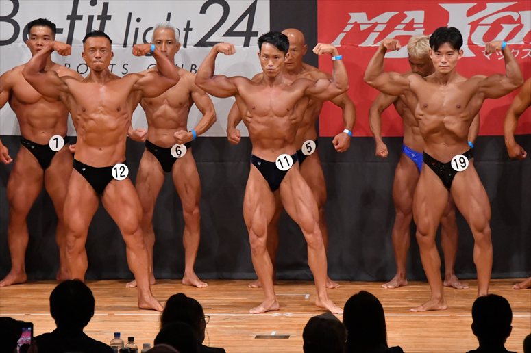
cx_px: 266
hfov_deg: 7.6
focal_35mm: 270
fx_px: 3981
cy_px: 176
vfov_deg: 5.1
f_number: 5.6
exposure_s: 1/400
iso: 8000
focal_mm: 180
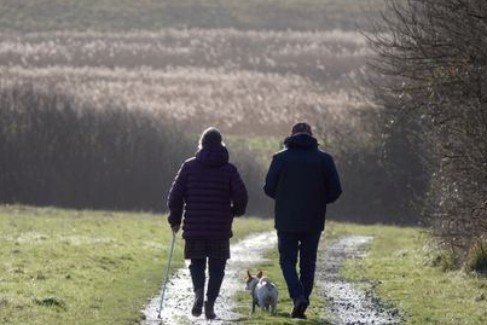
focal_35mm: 759
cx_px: 249
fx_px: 10271
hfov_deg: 2.7
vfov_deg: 1.8
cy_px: 204
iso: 250
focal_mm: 219.3
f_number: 4
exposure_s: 1/1000
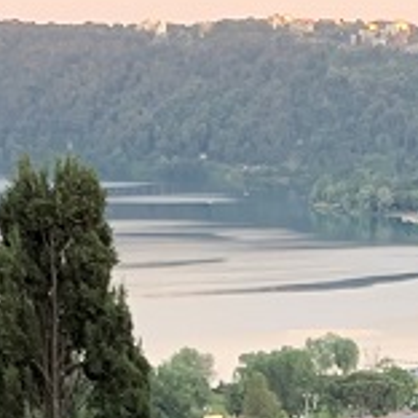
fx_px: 2008
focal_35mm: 147
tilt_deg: -19.7
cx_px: 340
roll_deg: +0.1
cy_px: 857
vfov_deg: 10.8
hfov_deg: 11.8
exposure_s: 1/79
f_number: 1.8
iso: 100
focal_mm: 4.25
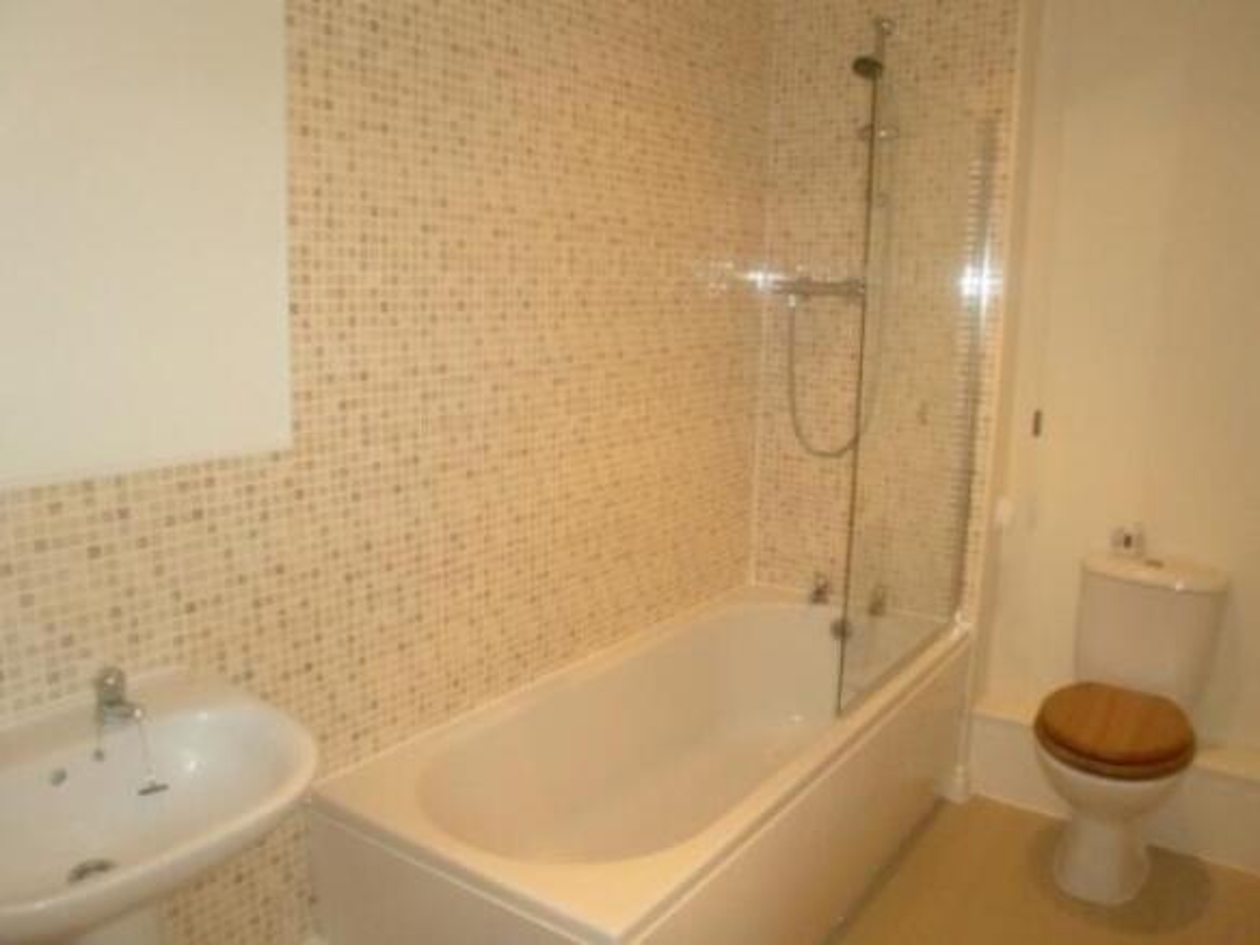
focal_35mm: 28
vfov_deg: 49.7
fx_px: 1019
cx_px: 630
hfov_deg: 63.5
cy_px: 472
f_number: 2.6
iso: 400
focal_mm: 4.65
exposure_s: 1/60
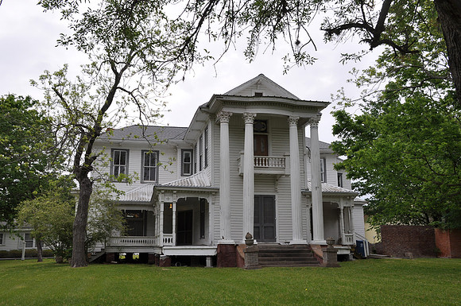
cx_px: 230
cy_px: 153
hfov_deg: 49.6
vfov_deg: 34.1
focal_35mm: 39
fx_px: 499
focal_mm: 26
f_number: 11
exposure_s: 1/125
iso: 200
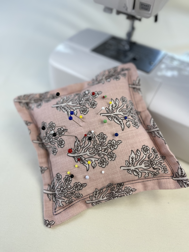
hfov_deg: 53.1
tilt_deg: -48.6
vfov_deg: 67.3
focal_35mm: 26
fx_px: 189
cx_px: 94
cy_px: 126
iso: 40
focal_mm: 5.1
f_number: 1.6
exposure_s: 1/257
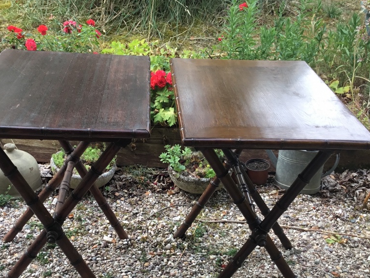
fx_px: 524
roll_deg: -2.6
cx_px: 165
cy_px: 166
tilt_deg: -29.4
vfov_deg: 29.6
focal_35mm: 49
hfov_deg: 38.9
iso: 25
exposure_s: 1/100
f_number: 2.4
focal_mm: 3.3
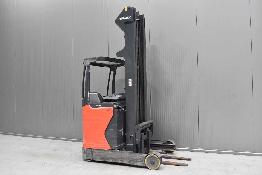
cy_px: 88
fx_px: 240
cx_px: 131
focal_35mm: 33
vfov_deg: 40.0
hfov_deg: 57.2
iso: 1600
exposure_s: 1/25
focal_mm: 22
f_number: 5.6
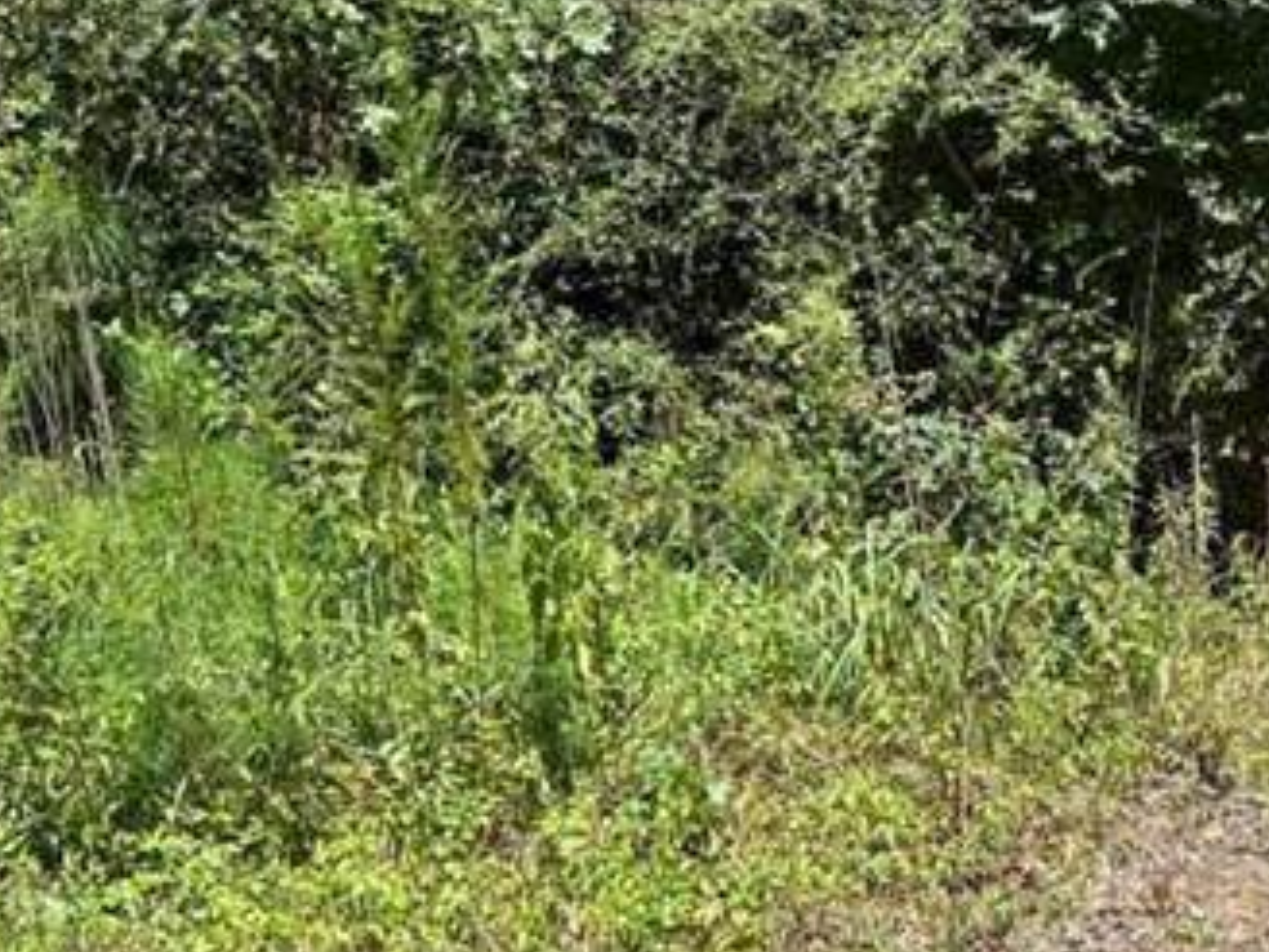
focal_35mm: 75
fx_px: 2749
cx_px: 1490
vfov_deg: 19.6
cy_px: 472
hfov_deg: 23.9
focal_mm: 6.86
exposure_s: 1/2353
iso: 80
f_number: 1.78
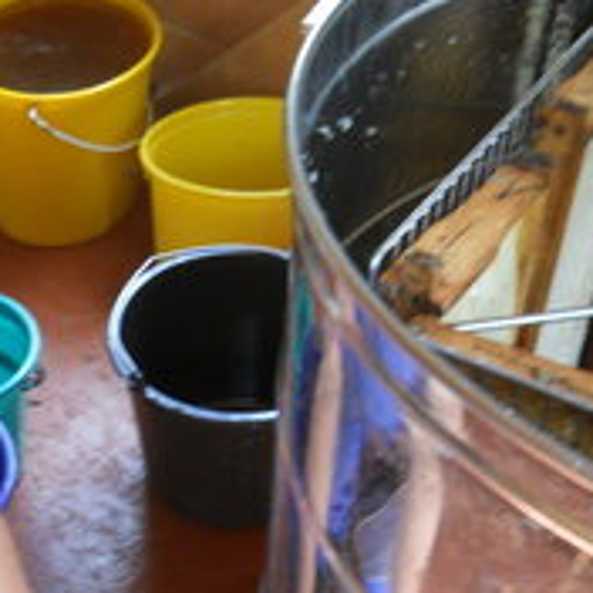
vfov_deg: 23.9
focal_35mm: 72
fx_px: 1395
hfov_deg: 23.5
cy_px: 406
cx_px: 88
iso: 250
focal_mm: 6.72
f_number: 3.1
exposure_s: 1/30
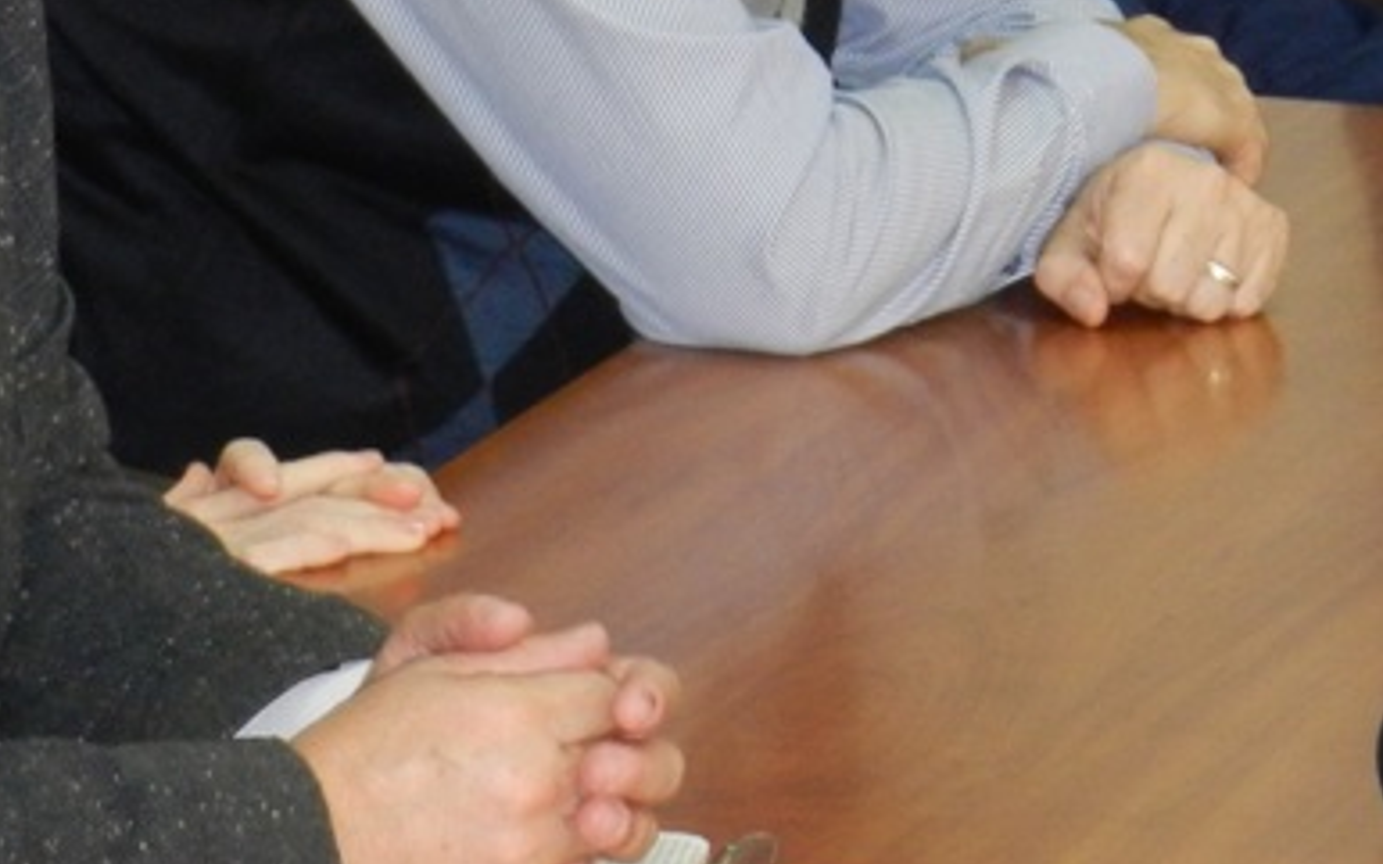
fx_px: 10588
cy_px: -140
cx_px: 985
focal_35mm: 281
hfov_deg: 7.5
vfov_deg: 4.7
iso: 500
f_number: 4.6
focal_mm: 17.7
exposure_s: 1/30
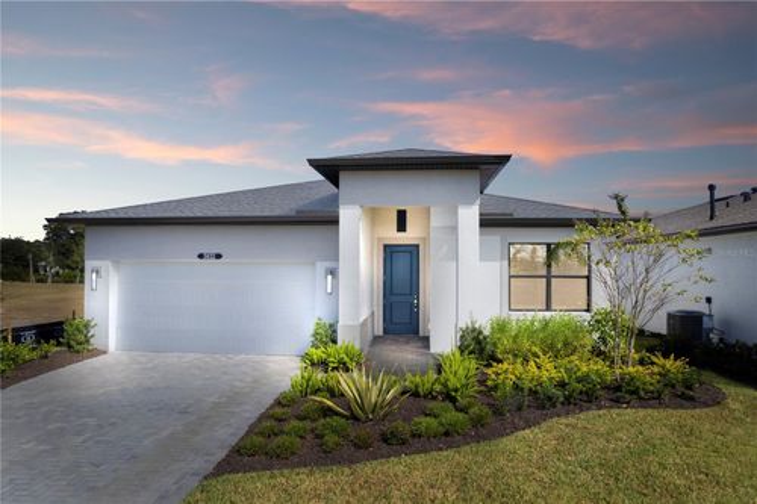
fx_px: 462
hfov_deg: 78.6
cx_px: 378
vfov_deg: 57.2
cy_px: 252
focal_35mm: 22
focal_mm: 8.38
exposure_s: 1/3000
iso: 130
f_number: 2.8
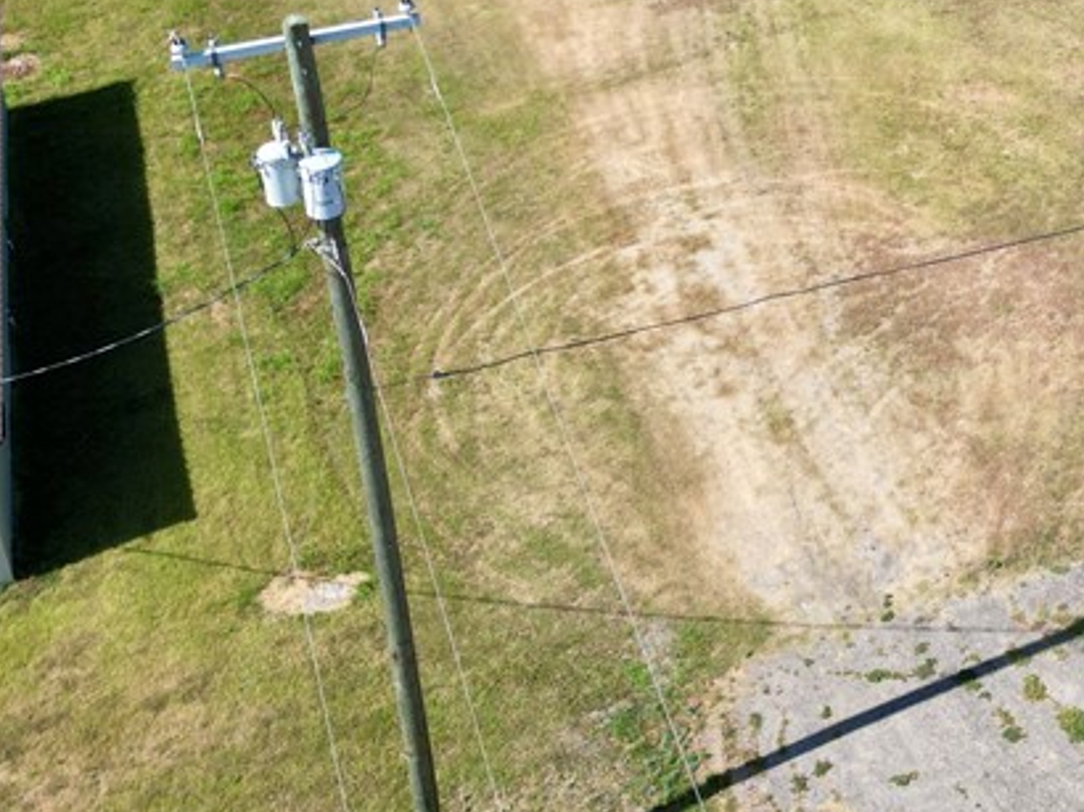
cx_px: 960
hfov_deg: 30.9
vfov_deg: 23.2
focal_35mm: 60
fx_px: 1878
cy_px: -34
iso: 100
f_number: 1.7
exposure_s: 1/2000
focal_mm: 6.72
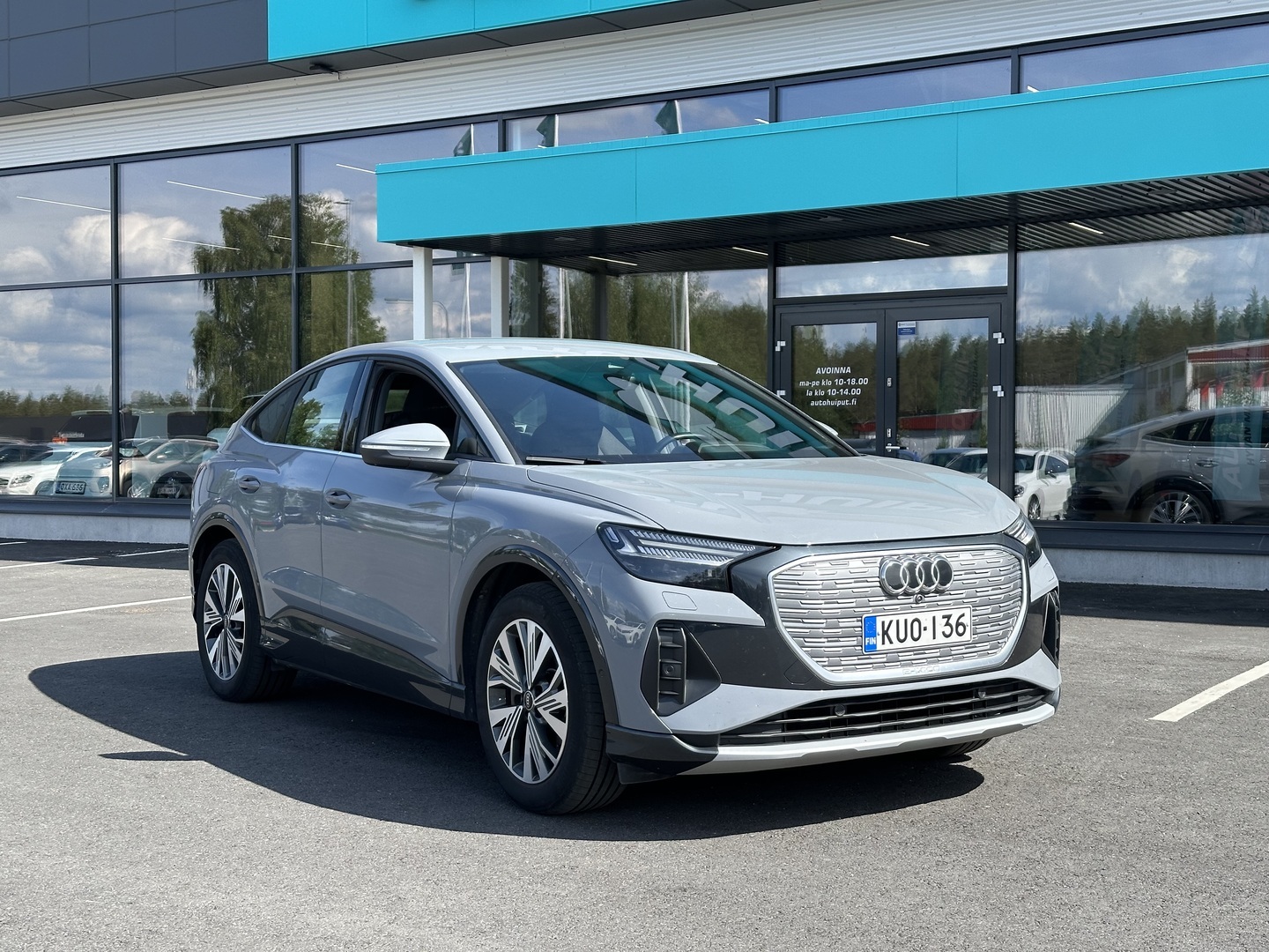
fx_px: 1760
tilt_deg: -1.0
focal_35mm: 48
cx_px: 634
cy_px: 476
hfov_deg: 39.7
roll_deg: -0.2
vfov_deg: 30.3
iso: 64
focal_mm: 6.86
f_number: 1.78
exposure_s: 1/1848
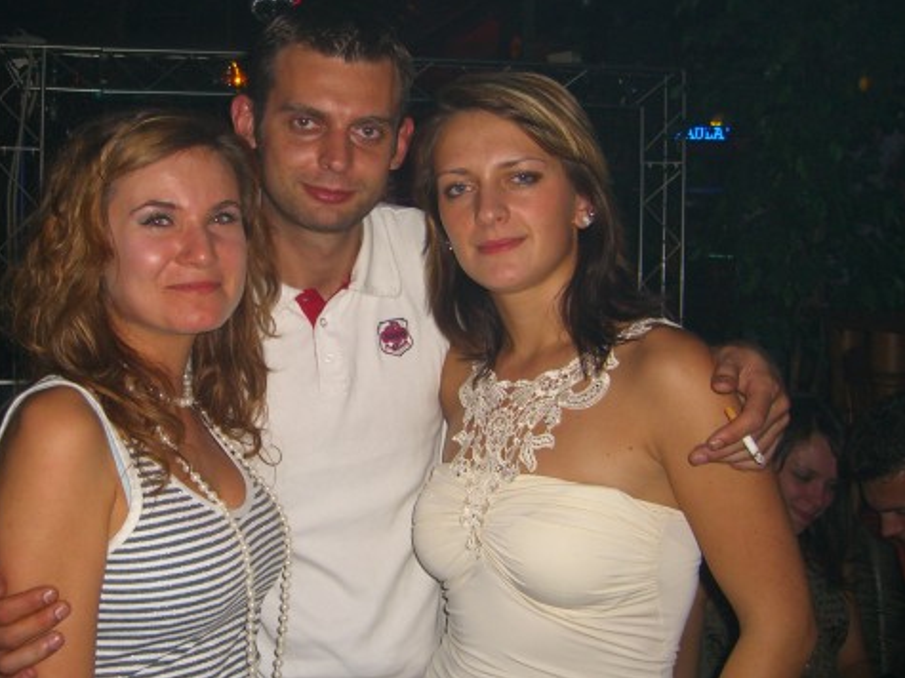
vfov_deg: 30.2
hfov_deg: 39.4
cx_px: 335
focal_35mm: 48
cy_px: 318
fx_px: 1255
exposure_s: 1/60
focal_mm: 7.9
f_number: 2.8
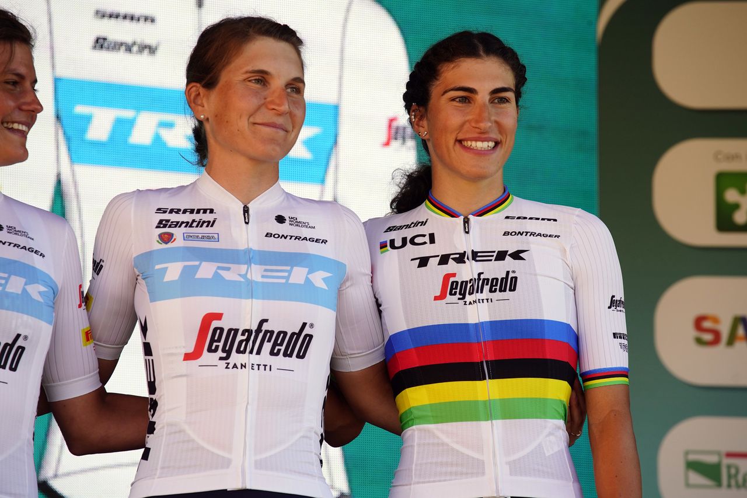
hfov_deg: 10.3
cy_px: 249
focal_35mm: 200
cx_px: 374
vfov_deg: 6.9
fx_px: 4149
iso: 640
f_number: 6.3
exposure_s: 1/500
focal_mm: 200
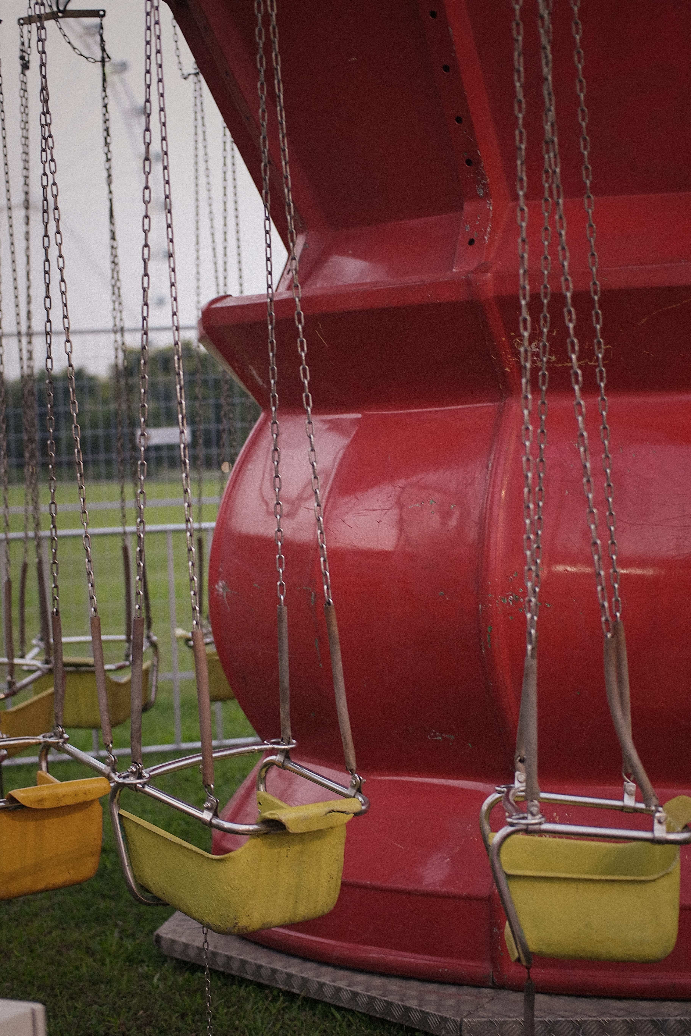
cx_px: 346
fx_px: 1986
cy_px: 518
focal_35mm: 69
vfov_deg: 29.2
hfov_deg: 19.7
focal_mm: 45
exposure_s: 1/80
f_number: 1.8
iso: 800
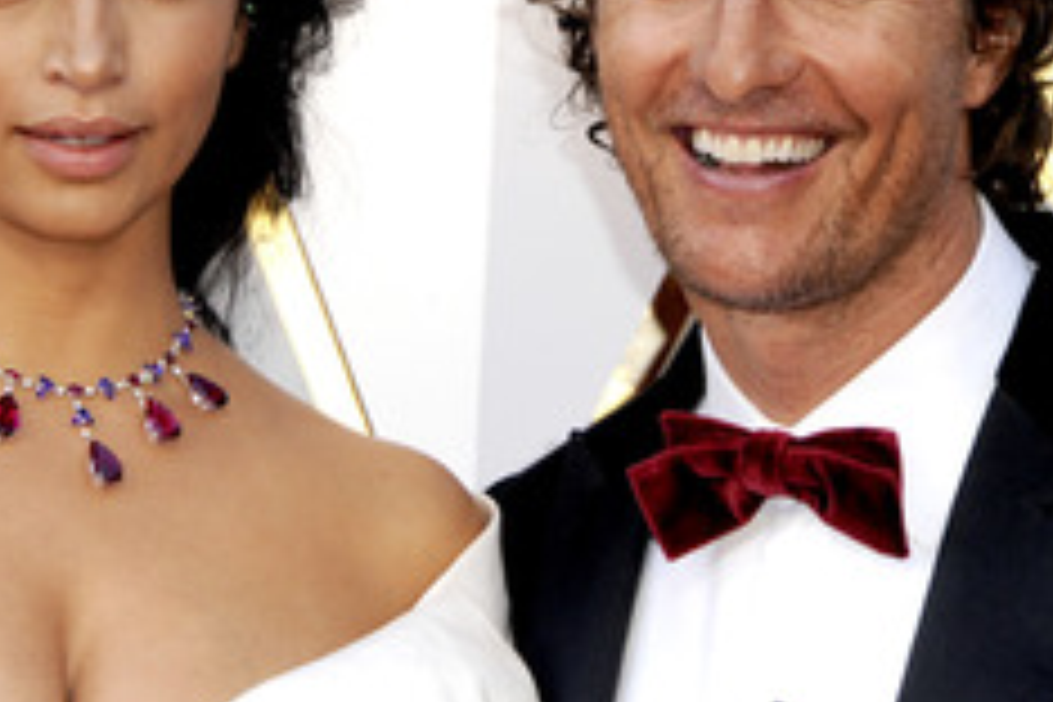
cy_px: 212
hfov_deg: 6.3
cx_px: 414
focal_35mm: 327
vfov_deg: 4.2
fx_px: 9564
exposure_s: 1/250
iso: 1000
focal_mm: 170
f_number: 8
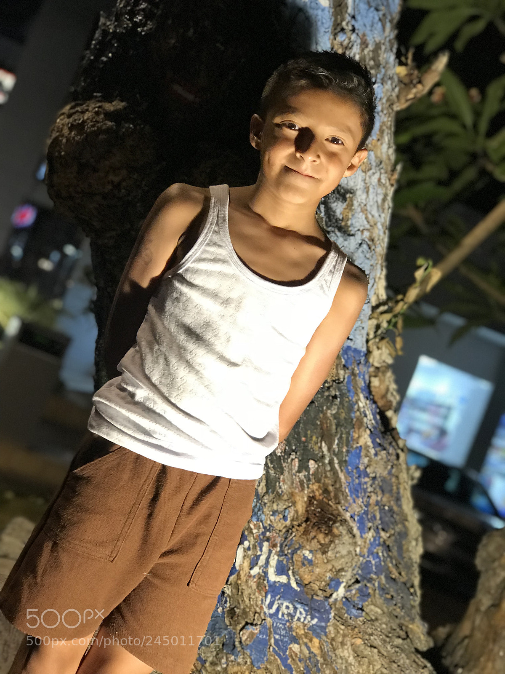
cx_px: 252
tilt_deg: +2.3
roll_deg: -21.3
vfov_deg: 33.8
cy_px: 337
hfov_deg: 25.7
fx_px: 1109
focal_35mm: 57
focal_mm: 6.6
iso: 250
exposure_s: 1/60
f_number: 2.8
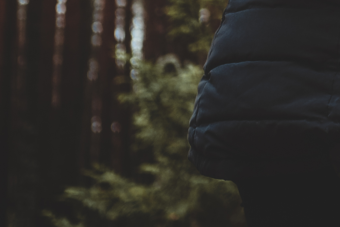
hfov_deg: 6.2
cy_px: -211
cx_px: 794
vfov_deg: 4.3
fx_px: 3003
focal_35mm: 318
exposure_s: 1/125
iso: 160
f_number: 2.5
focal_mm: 35
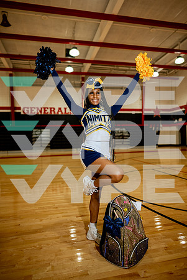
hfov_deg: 53.2
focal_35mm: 24
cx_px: 94
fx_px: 187
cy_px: 140
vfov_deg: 73.7
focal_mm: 24
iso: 125
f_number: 1.4
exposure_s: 1/200
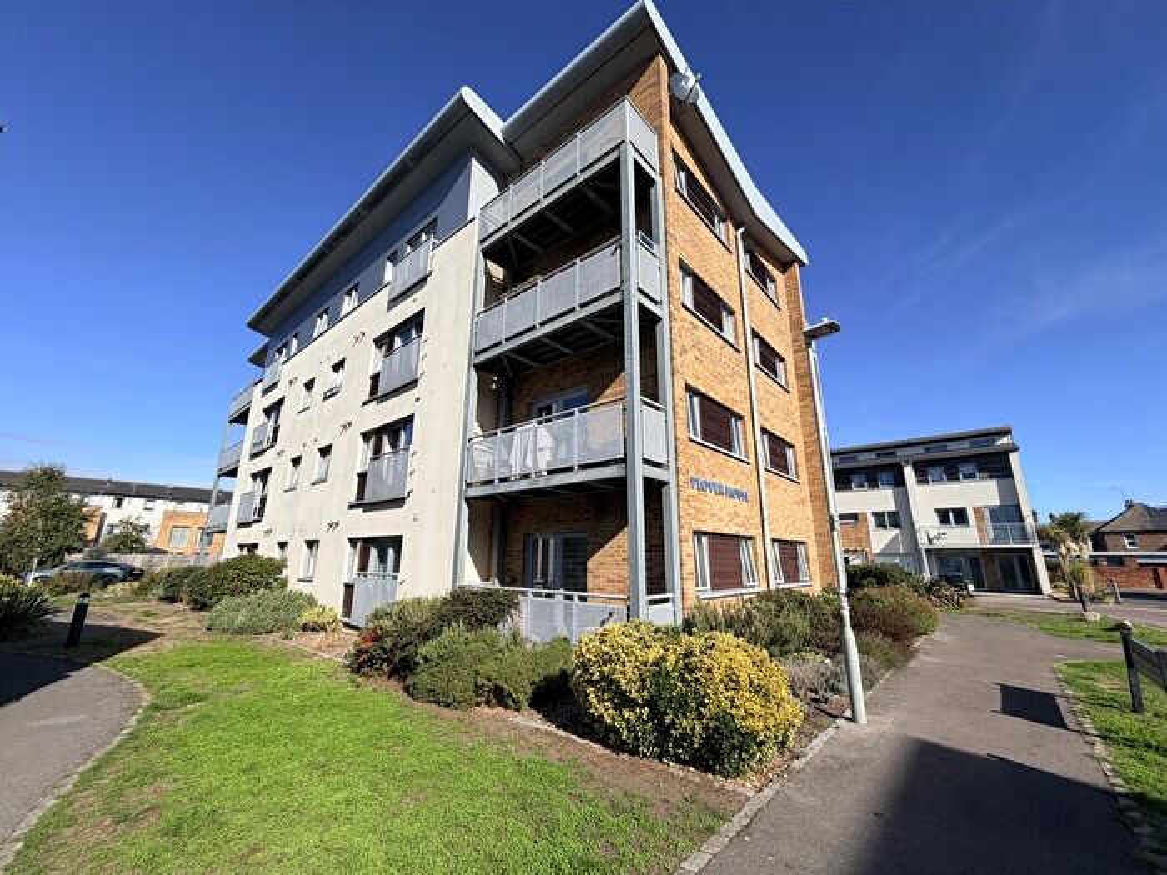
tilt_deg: +15.1
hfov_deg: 102.1
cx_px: 584
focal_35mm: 14
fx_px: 472
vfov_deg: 85.7
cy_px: 438
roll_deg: +0.7
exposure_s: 1/864
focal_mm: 2.22
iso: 20
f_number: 2.2
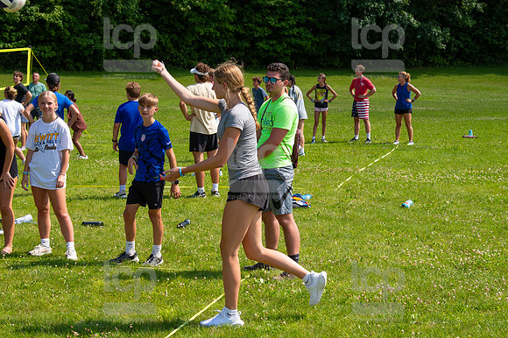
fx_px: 1015
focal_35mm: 72
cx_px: 254
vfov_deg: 18.9
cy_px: 169
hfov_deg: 28.1
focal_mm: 48
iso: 200
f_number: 5.6
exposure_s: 1/800
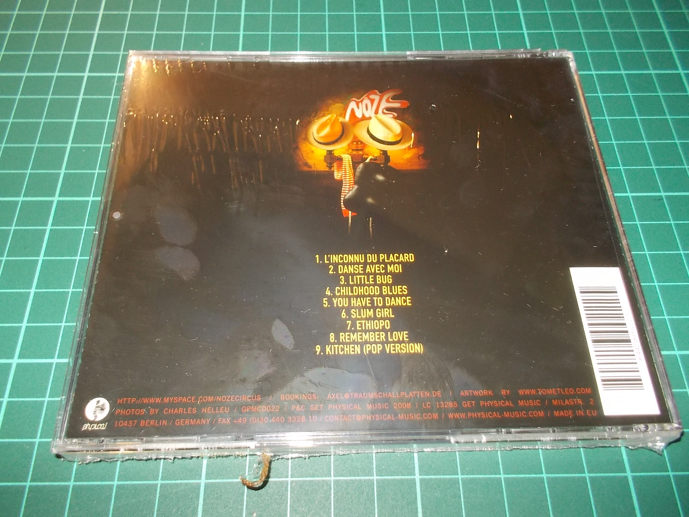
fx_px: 577
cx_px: 344
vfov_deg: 48.2
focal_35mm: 29
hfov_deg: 61.7
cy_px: 258
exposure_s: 1/30
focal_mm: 4.1
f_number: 3.3
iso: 200
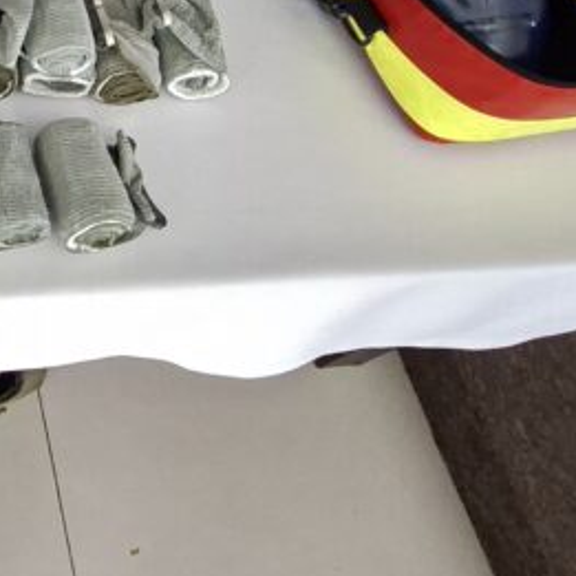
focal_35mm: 45
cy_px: -9
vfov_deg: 34.0
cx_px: -214
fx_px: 847
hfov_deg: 28.8
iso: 400
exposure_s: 1/24
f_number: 2.2
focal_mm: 1.74
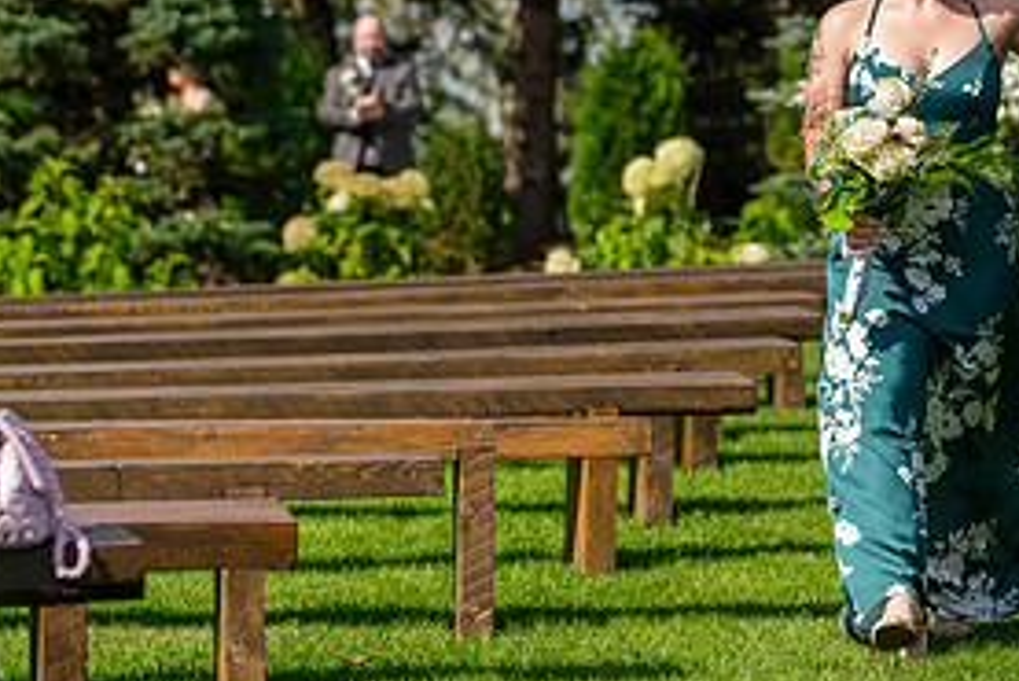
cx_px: 923
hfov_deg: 10.2
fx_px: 5692
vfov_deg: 6.8
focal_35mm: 201
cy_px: 142
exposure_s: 1/2500
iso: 400
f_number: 4
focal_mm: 96
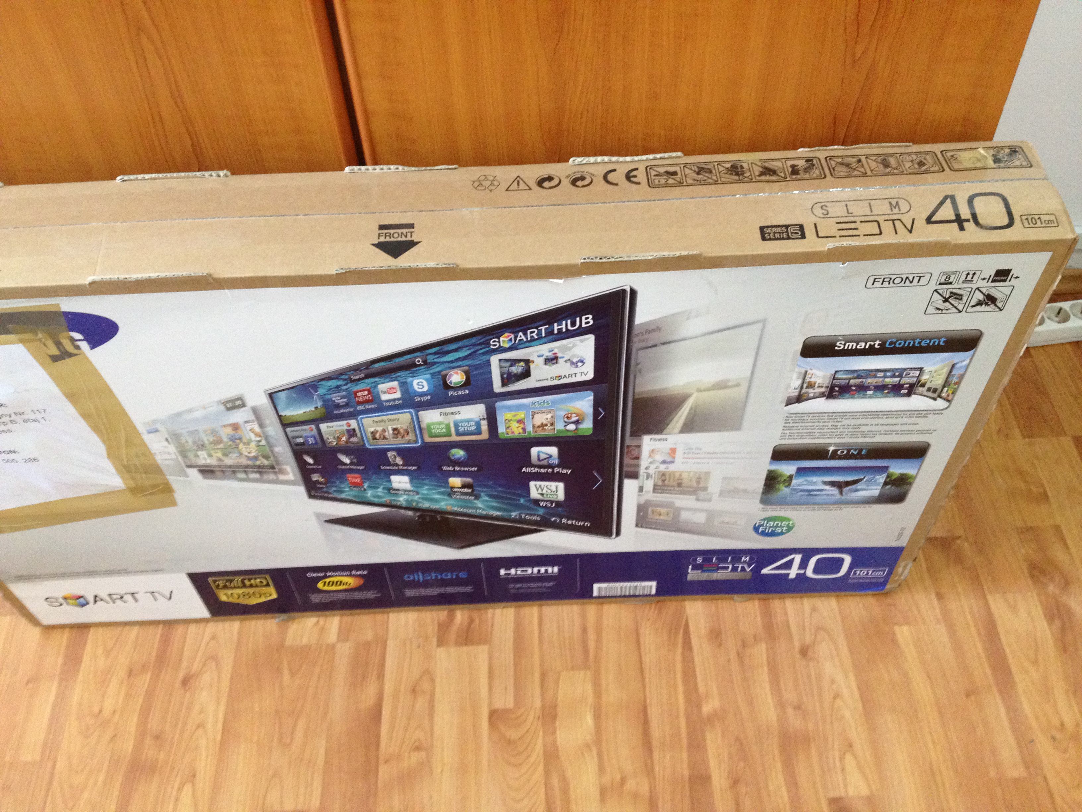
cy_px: 406
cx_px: 541
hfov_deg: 52.6
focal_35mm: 35
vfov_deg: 40.7
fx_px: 1094
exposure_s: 1/20
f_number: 2.4
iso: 320
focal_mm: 4.28
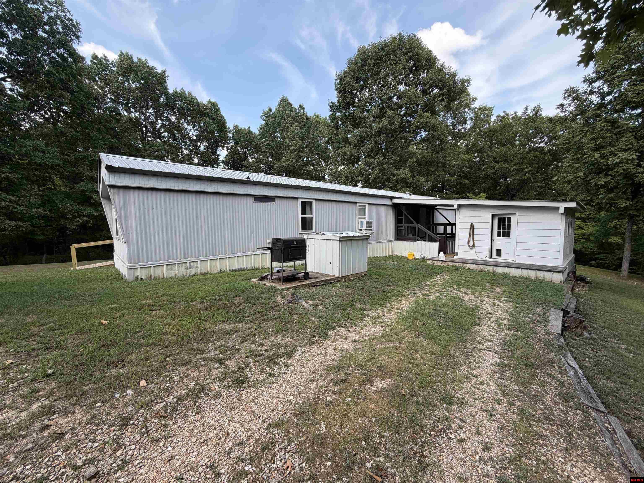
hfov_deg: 102.1
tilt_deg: -4.0
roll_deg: +1.3
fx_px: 260
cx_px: 322
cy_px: 242
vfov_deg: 85.7
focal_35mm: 14
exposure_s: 1/324
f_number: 2.2
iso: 50
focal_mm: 2.22
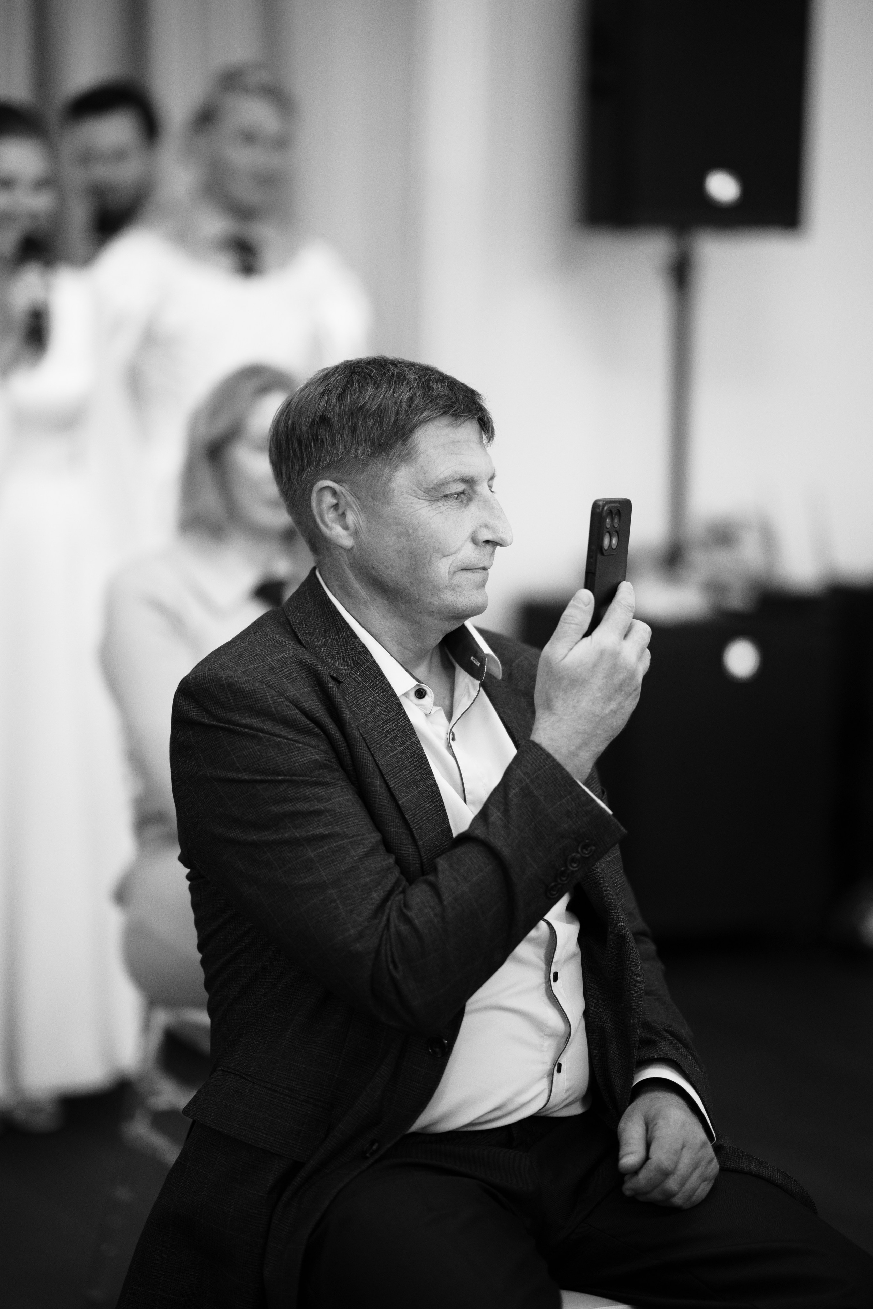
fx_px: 3092
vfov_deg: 23.9
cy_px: 654
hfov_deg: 16.1
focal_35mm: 85
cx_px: 436
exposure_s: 1/200
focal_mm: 85
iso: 1600
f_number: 1.4
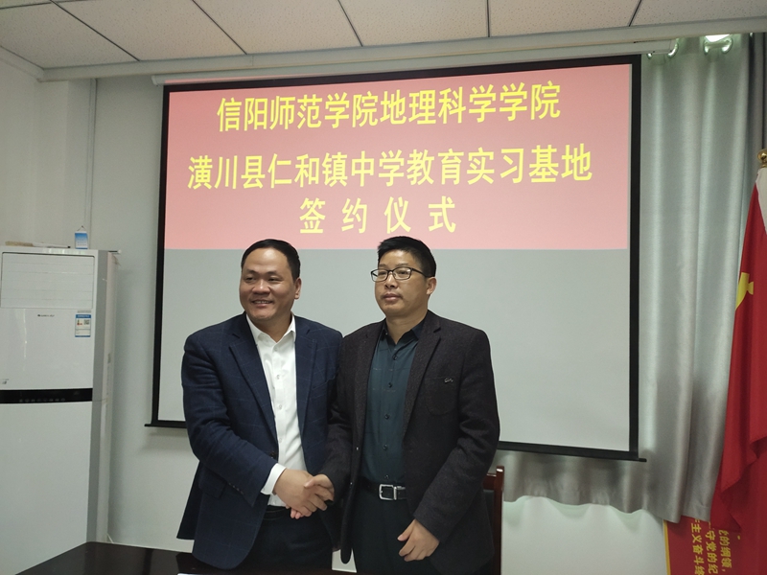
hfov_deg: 73.9
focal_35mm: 23
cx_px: 384
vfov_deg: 58.9
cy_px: 288
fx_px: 510
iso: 659
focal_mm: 4.76
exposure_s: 1/100
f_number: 1.79
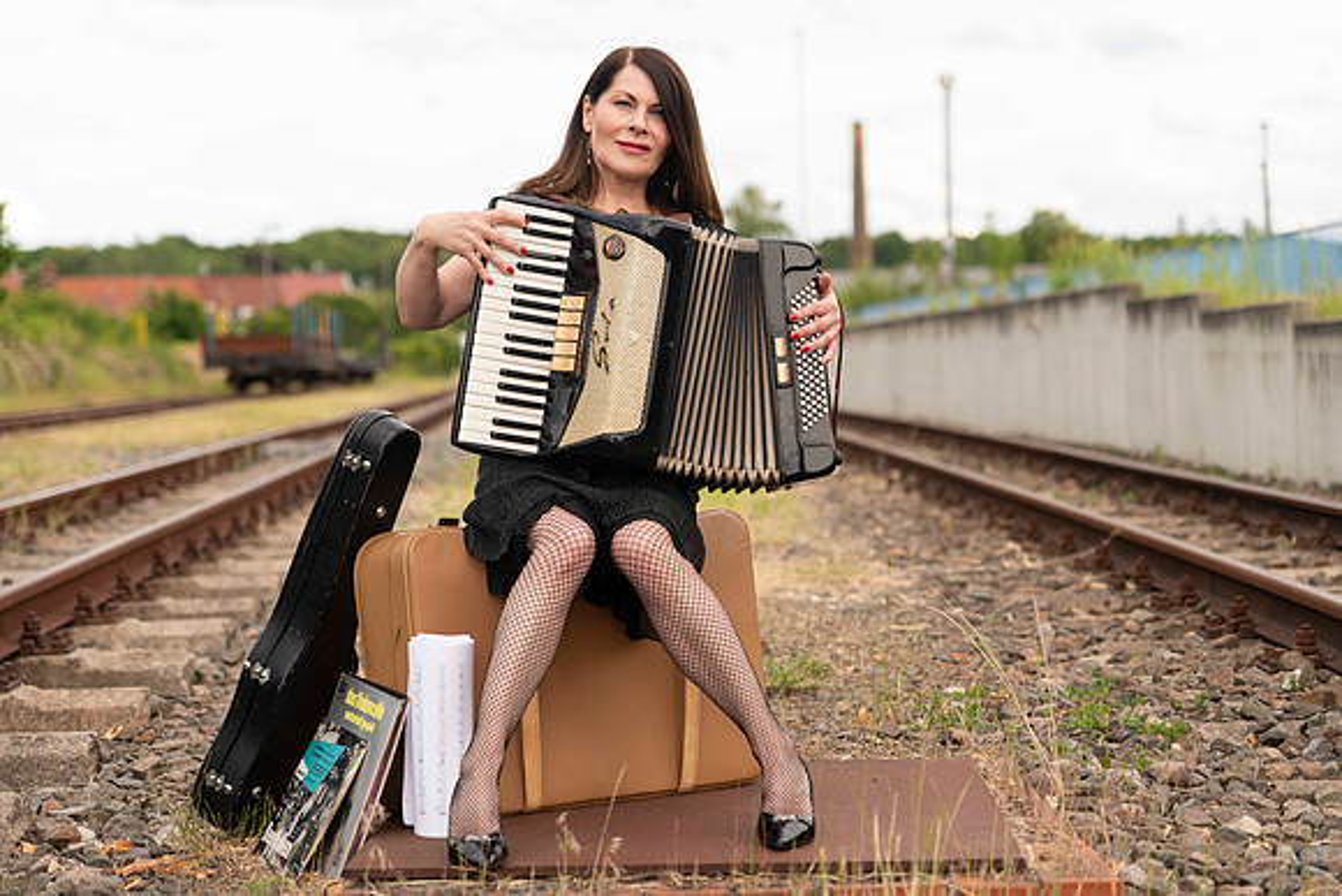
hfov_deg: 28.8
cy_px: 448
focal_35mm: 70
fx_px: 2610
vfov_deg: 19.5
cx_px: 671
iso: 64
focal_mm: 70
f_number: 2.8
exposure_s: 1/640
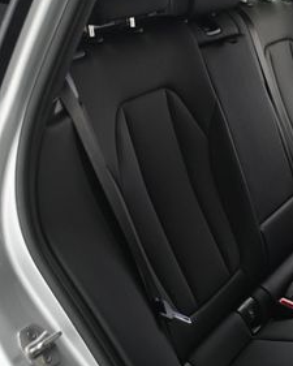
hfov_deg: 23.3
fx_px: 693
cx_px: 260
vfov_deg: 29.6
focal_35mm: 64
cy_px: 177
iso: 100
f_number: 4
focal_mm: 20
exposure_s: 1/160
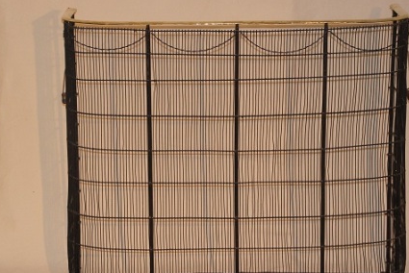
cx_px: 224
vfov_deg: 12.1
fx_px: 1291
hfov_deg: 18.0
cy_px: 161
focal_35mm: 114
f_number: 5.6
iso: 1600
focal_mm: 63
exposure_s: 1/100
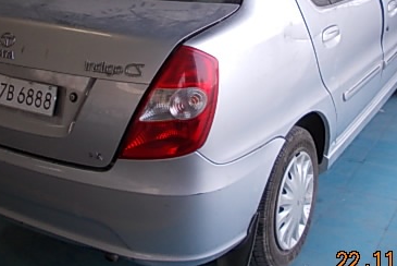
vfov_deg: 26.1
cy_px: 61
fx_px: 563
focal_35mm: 51
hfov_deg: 38.8
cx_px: 214
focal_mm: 4
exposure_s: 1/100
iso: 80
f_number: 2.7
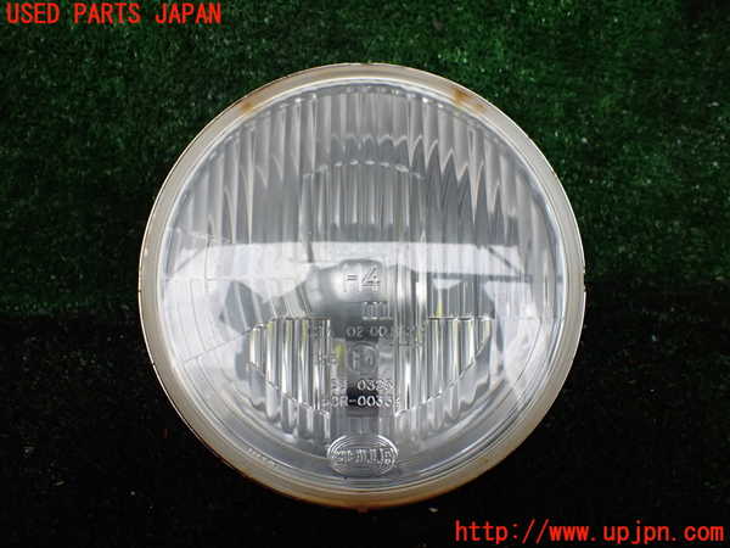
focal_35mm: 30
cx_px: 365
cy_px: 274
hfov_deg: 60.0
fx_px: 633
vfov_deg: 46.8
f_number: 2.3
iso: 200
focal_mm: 5.4
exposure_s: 1/125
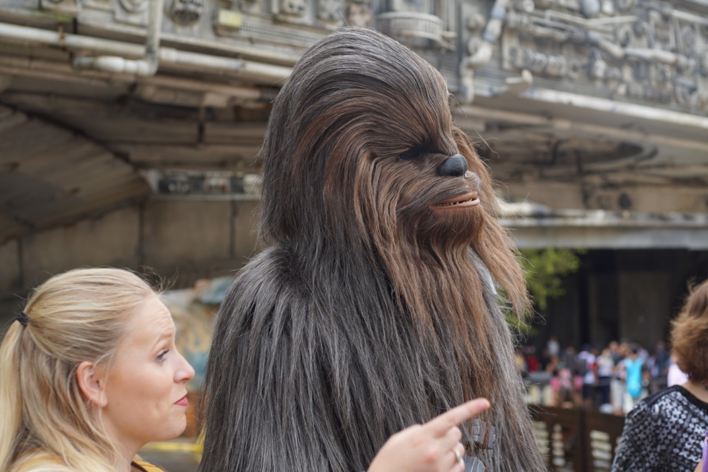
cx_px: 356
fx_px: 1121
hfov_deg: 35.1
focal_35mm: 57
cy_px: 245
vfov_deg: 23.8
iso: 100
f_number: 4
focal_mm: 50
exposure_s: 1/200
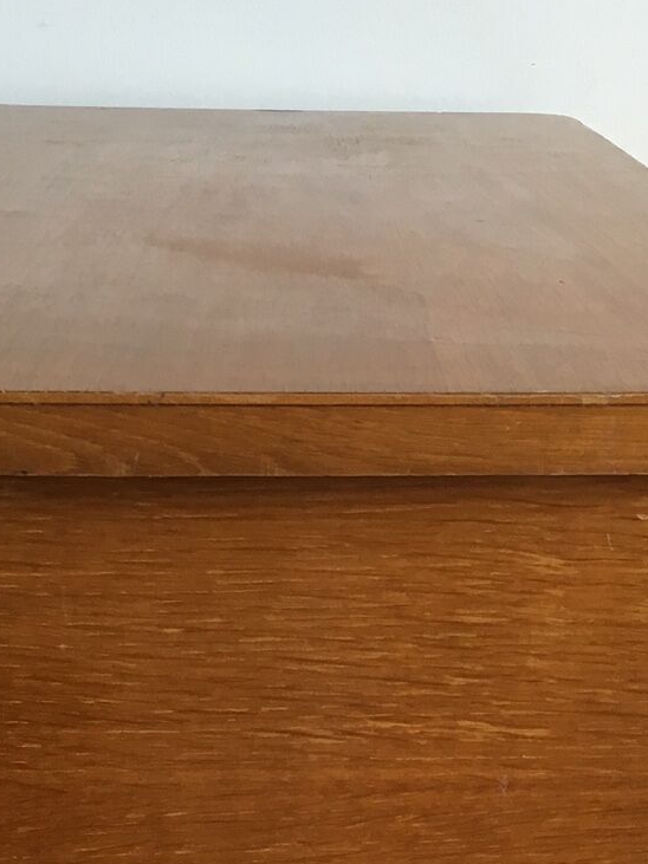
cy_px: 778
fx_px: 1997
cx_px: 409
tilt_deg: -23.2
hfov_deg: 18.4
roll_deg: -1.1
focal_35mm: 80
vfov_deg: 23.8
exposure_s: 1/33
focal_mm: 4.15
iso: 40
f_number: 2.2
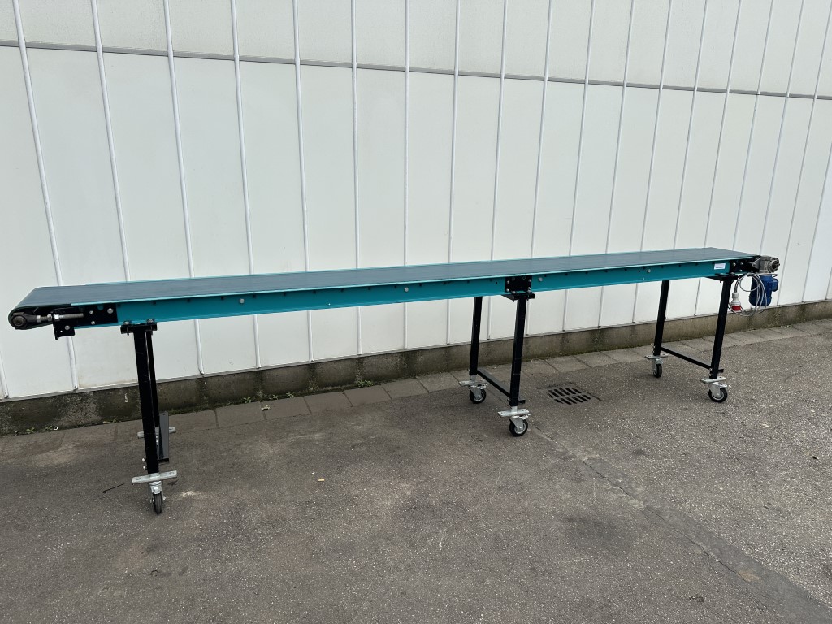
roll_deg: +0.7
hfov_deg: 71.6
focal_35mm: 24
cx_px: 416
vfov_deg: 56.8
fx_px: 577
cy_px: 312
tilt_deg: -16.5
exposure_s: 1/5848
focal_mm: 6.86
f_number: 1.78
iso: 80
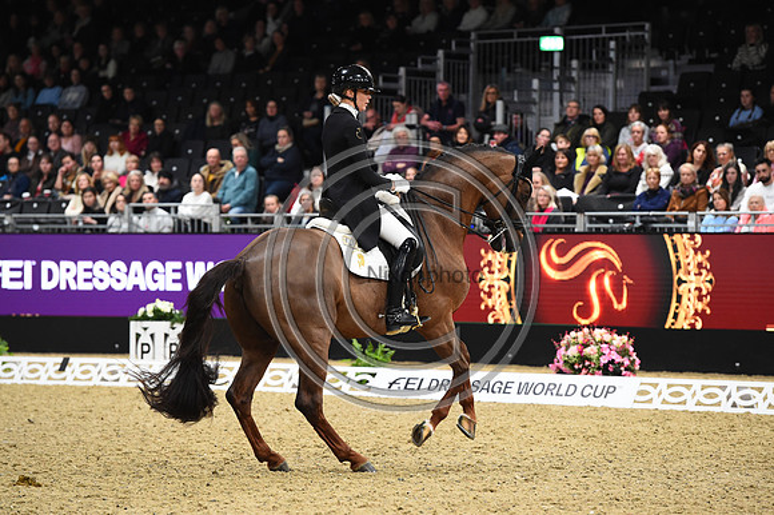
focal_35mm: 180
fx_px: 3868
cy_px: 258
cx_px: 387
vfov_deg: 7.6
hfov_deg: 11.4
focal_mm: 180
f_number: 4.5
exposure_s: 1/640
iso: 5000
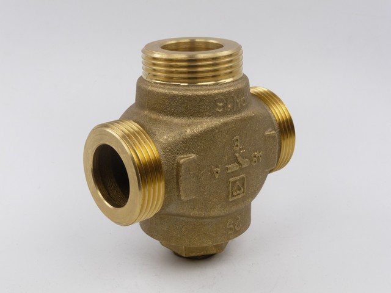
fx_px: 621
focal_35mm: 55
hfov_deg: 34.9
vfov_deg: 26.6
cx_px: 196
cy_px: 146
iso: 100
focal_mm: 9.3
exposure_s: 1/500
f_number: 4.3
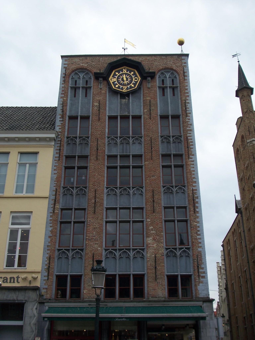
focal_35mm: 39
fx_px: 383
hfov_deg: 36.8
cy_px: 170
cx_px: 128
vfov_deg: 47.9
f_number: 3.9
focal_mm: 6.4
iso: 64
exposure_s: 1/250
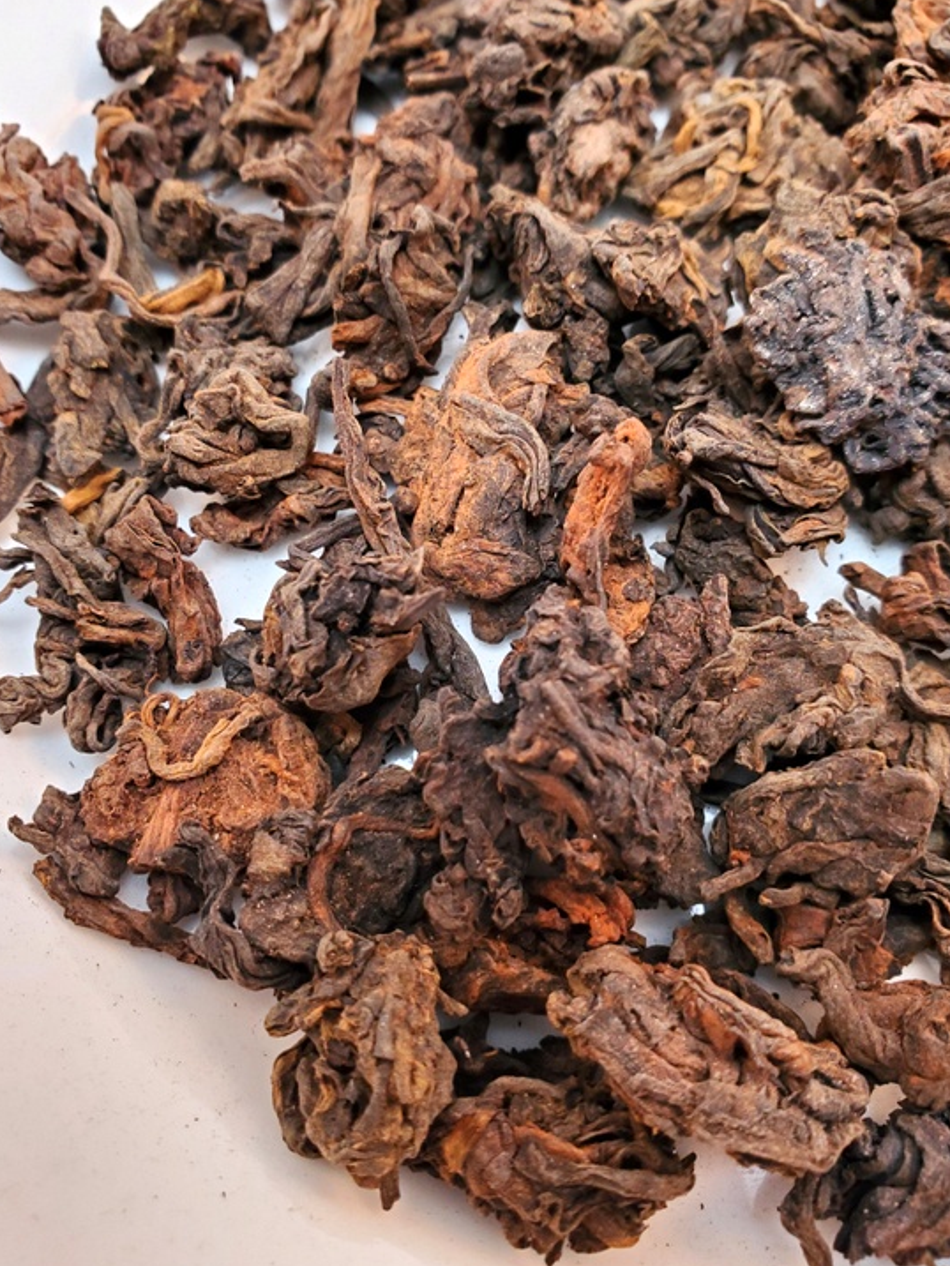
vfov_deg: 61.6
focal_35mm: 29
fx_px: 1061
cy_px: 641
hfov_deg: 48.2
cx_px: 463
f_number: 2.4
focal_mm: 4.3
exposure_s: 1/59
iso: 200
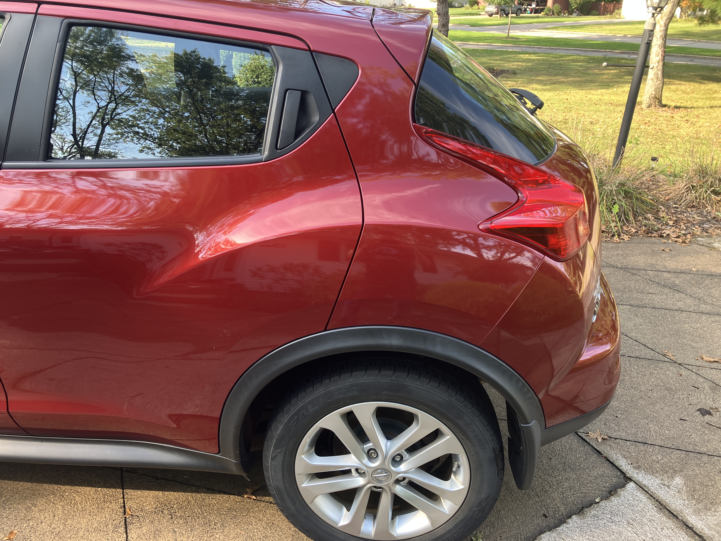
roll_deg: +0.2
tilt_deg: -22.9
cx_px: 360
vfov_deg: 49.7
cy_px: 270
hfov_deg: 63.4
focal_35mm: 28
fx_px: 583
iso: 32
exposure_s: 1/121
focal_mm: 3.99
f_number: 1.8
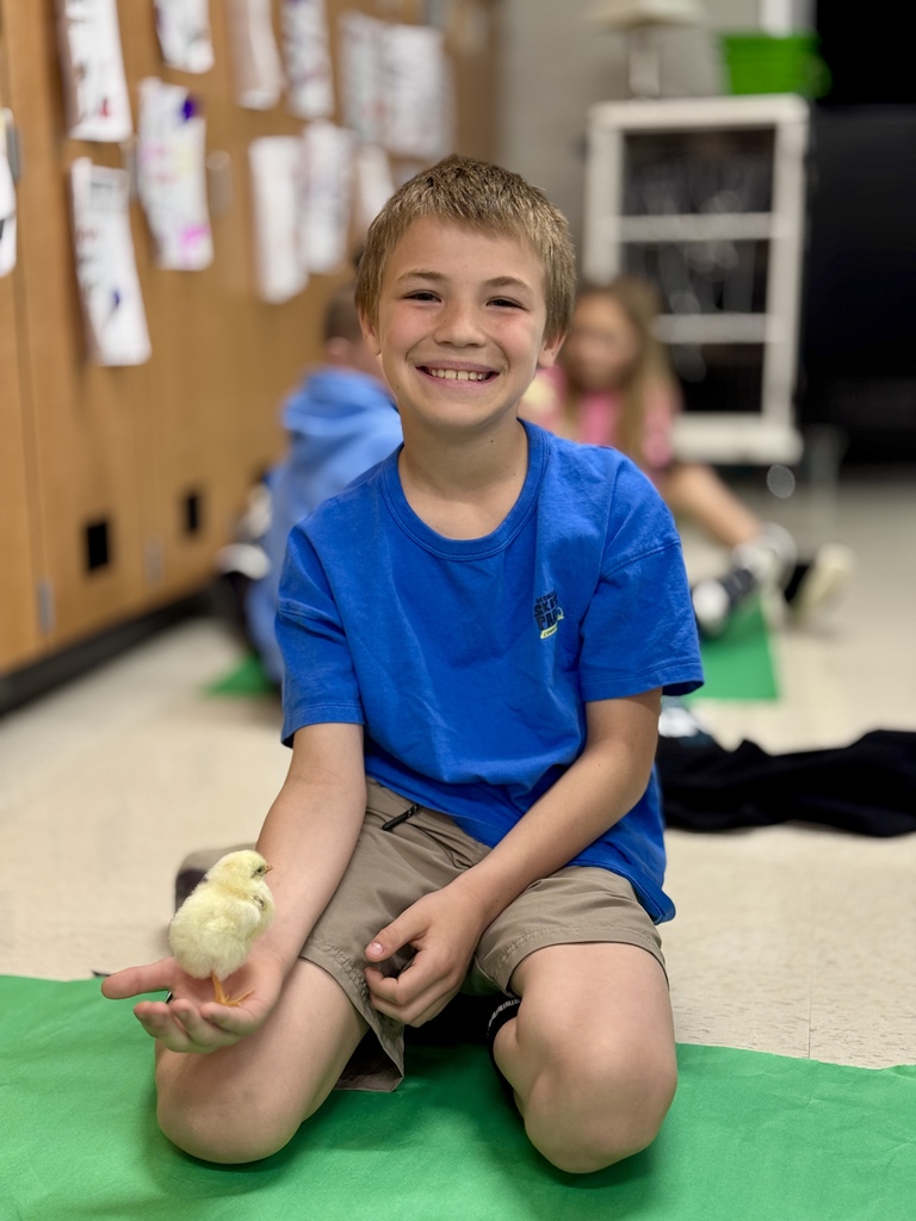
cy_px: 610
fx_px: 1694
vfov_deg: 39.7
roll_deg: +1.8
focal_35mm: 48
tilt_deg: -9.5
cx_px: 458
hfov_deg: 30.3
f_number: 1.78
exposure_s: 1/60
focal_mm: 6.76
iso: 125
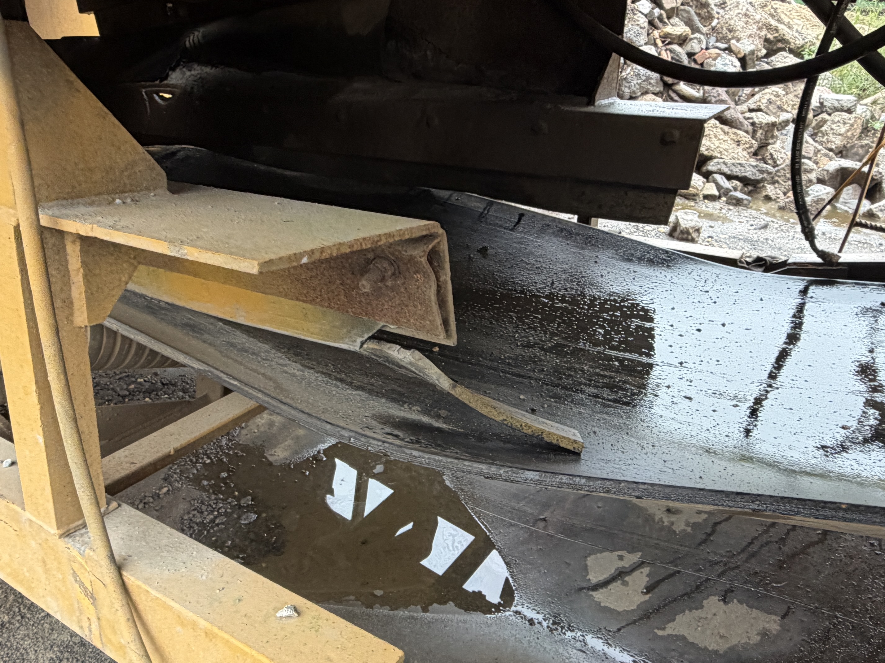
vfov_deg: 49.7
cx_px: 394
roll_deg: -2.1
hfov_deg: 63.3
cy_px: 353
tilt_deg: -27.4
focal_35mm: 28
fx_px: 716
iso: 125
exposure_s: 1/121
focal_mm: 2.22
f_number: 2.2
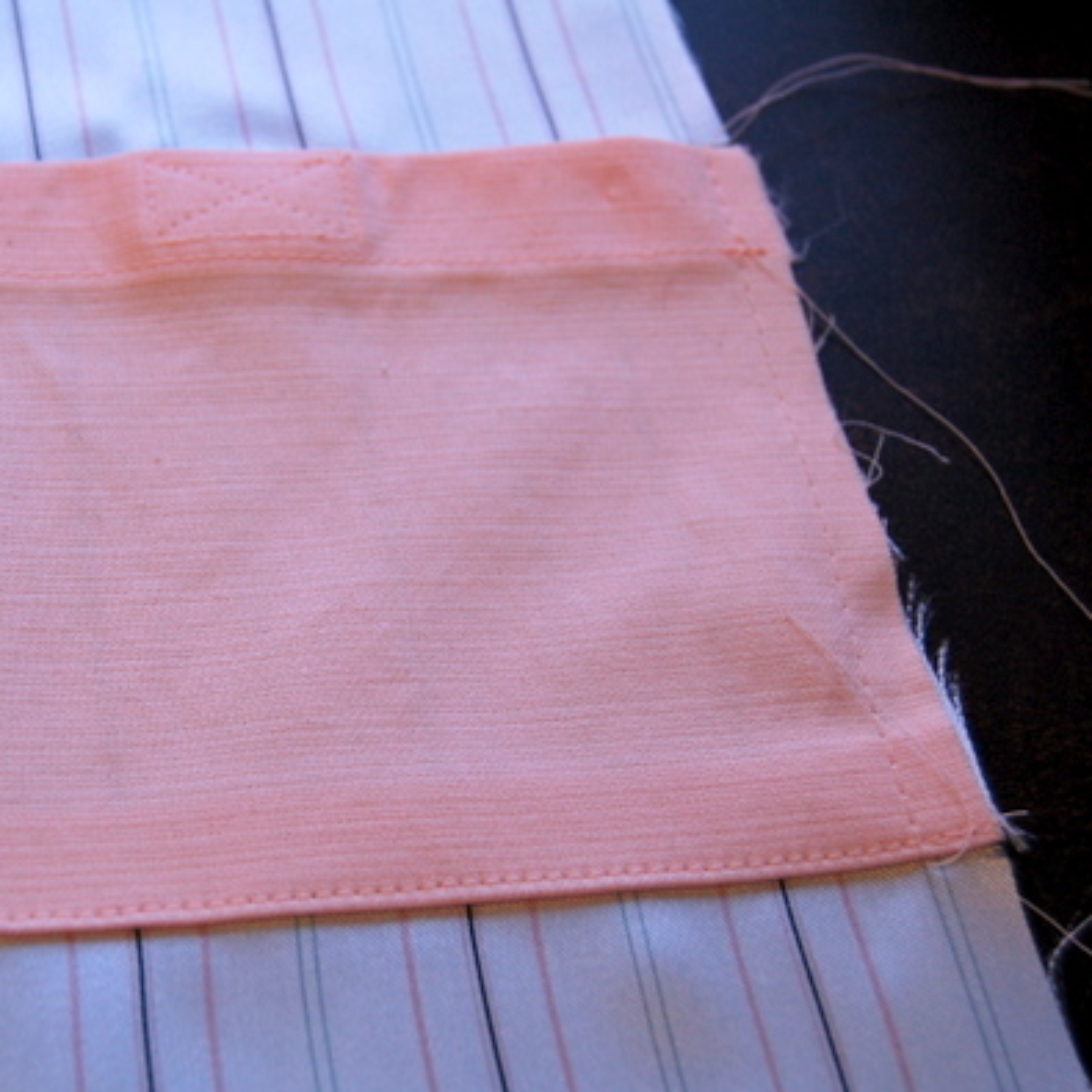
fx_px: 2414
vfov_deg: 25.5
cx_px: 282
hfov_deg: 25.2
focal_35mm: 68
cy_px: 549
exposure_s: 1/125
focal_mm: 35
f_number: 5.6
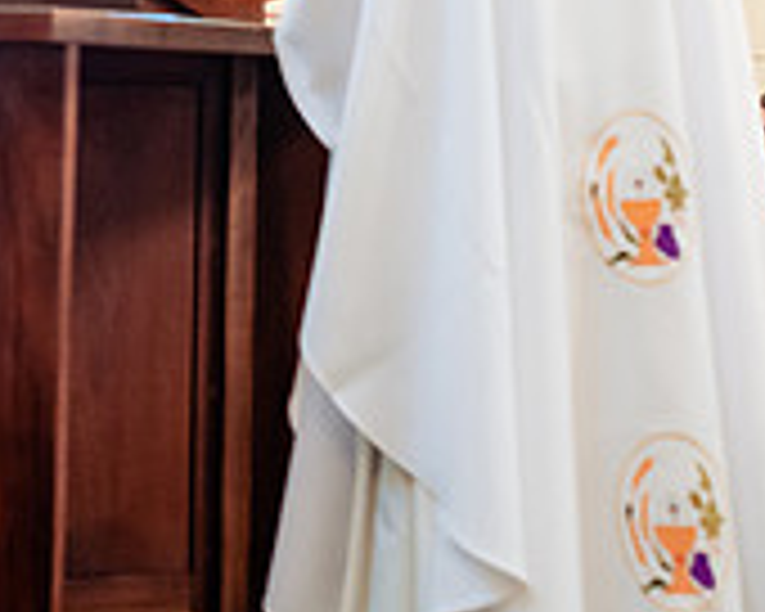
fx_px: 2626
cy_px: -57
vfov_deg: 13.0
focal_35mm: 116
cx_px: -16
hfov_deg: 16.2
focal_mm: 35
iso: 1250
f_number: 2.8
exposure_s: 1/80
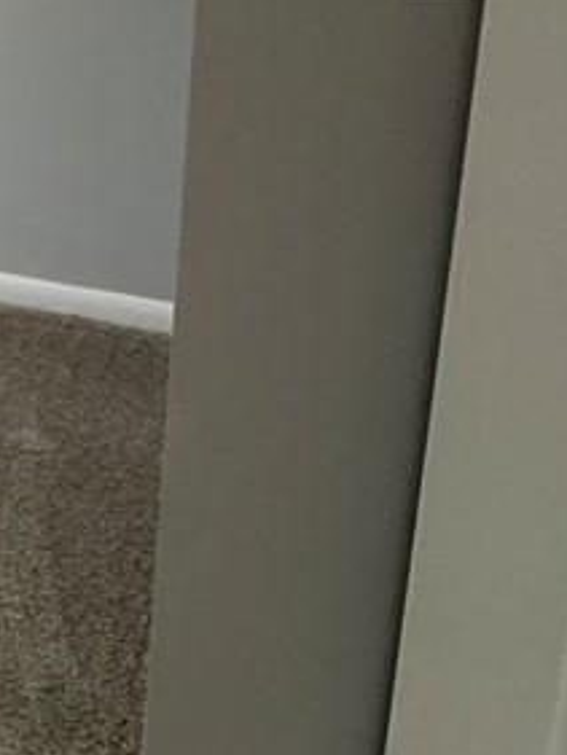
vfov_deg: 35.3
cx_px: -562
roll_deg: +8.1
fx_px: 1113
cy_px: 78
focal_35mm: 51
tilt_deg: -15.2
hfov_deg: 18.6
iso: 250
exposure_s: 1/60
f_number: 2.2
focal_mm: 2.22
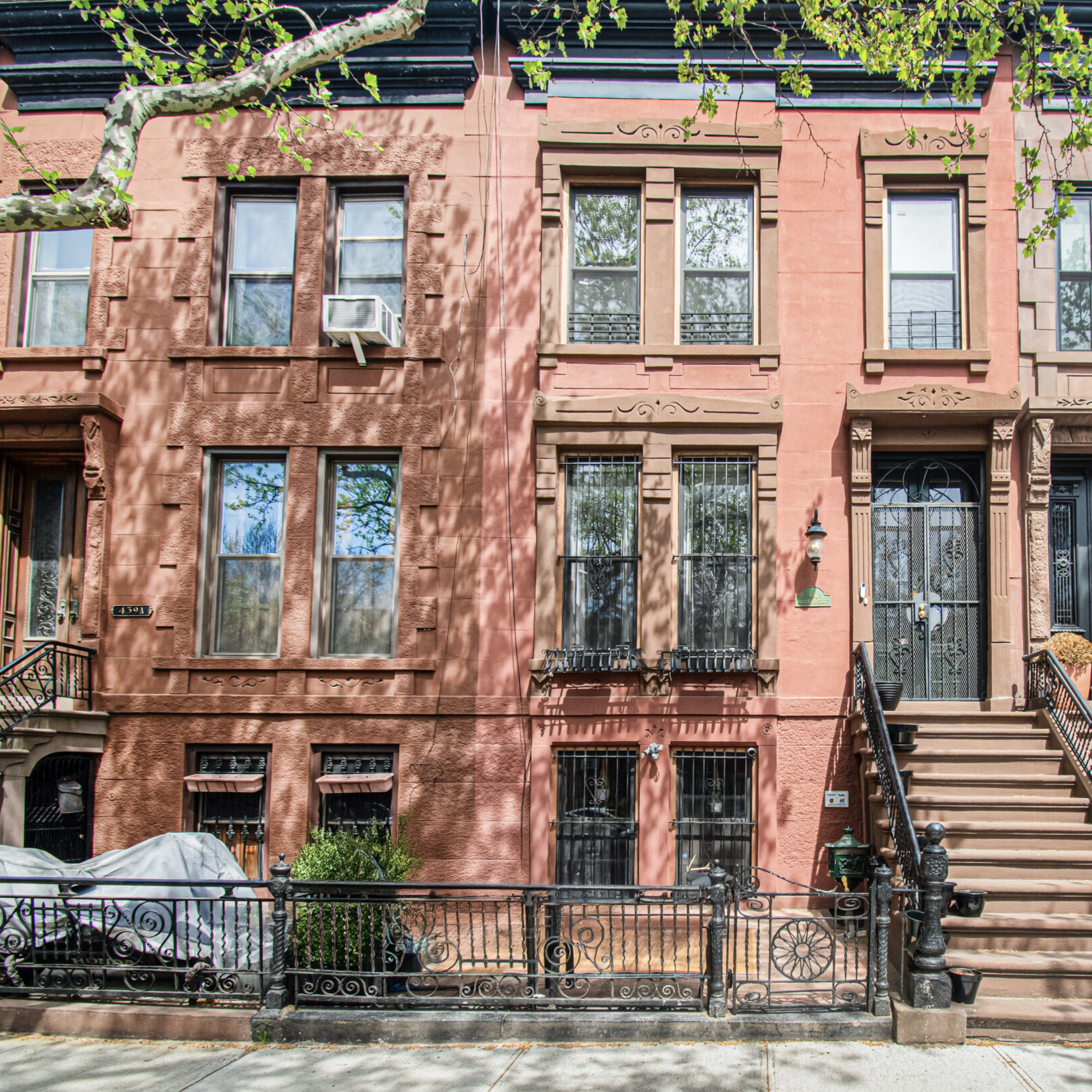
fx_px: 714
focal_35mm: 20
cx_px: 752
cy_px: 542
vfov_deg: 74.8
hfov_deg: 72.0
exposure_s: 1/250
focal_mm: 10
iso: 280
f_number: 8
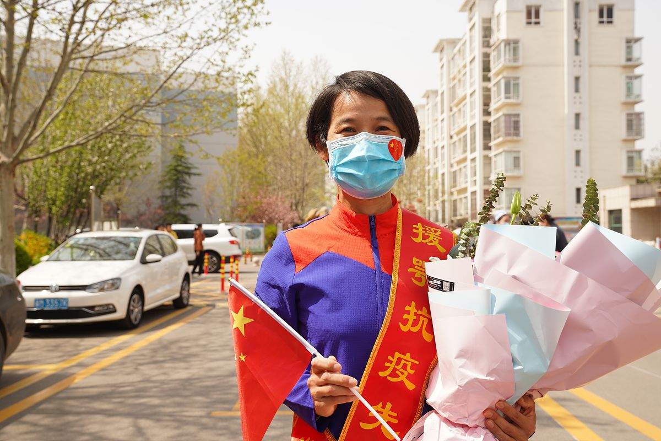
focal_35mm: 35
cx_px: 330
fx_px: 643
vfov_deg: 37.9
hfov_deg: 54.4
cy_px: 220
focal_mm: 35
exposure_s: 1/250
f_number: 5.6
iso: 100
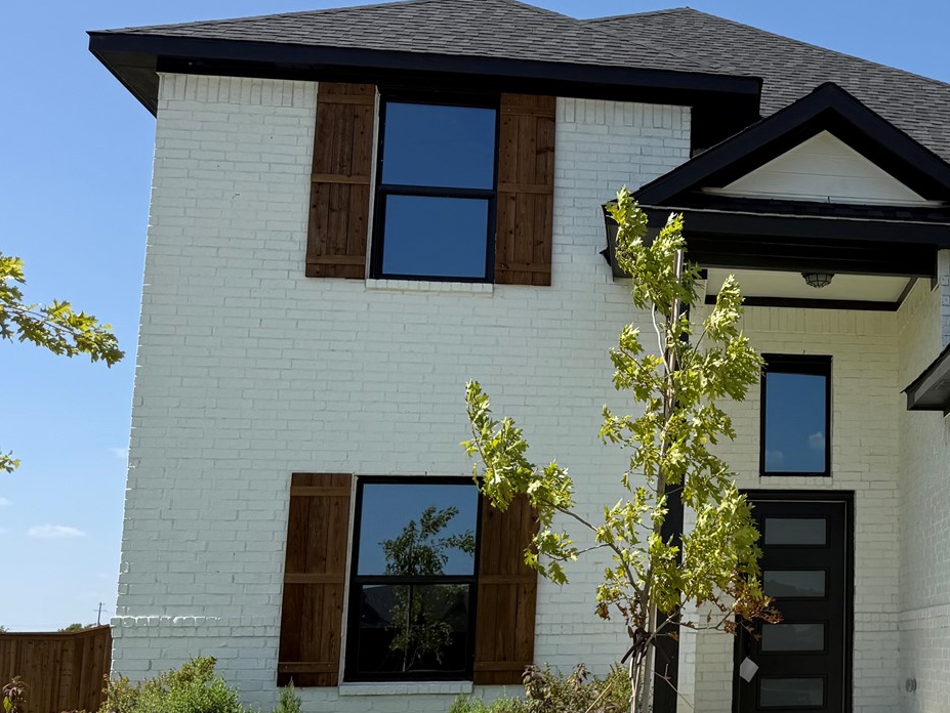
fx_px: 1455
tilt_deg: +11.1
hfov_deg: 32.8
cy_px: 383
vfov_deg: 27.5
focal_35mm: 53
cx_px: 982
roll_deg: +0.4
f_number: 1.78
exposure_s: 1/5319
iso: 80
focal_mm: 6.76
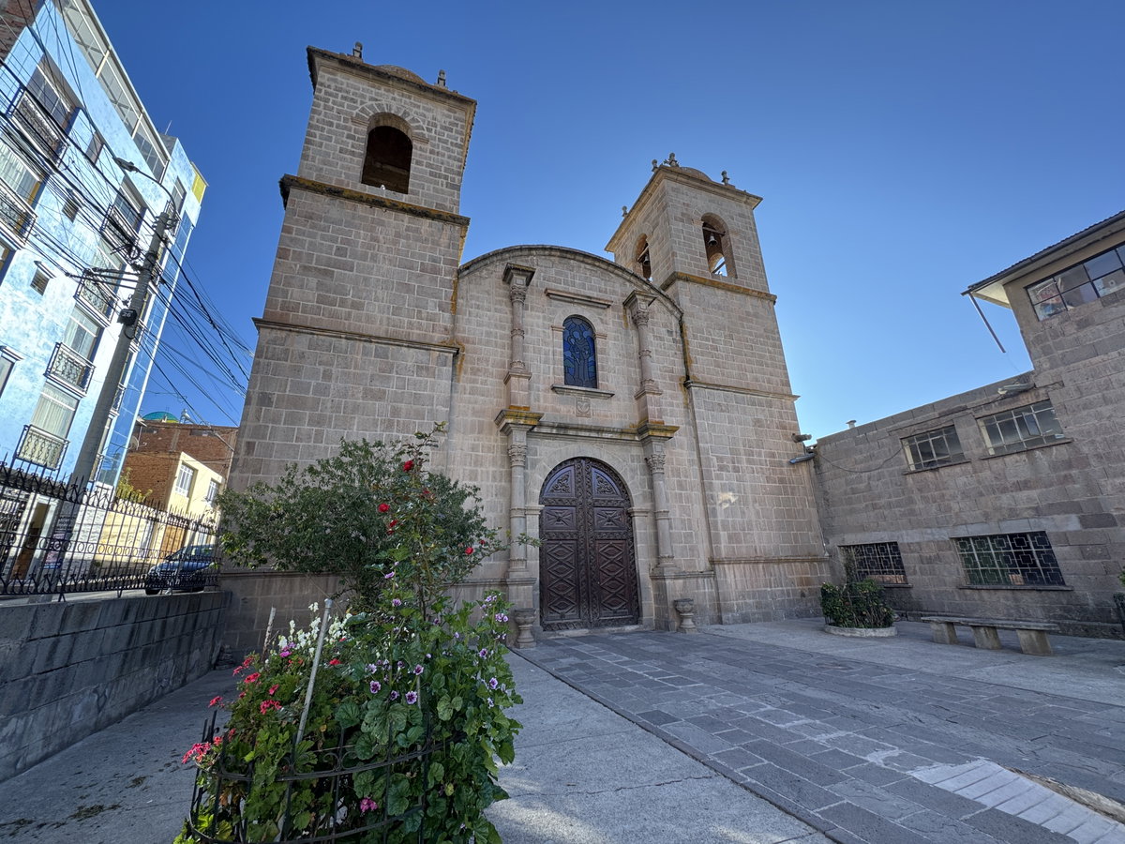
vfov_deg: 85.7
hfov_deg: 102.1
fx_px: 455
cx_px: 562
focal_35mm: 14
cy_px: 422
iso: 40
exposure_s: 1/194
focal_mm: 2.22
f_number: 2.2
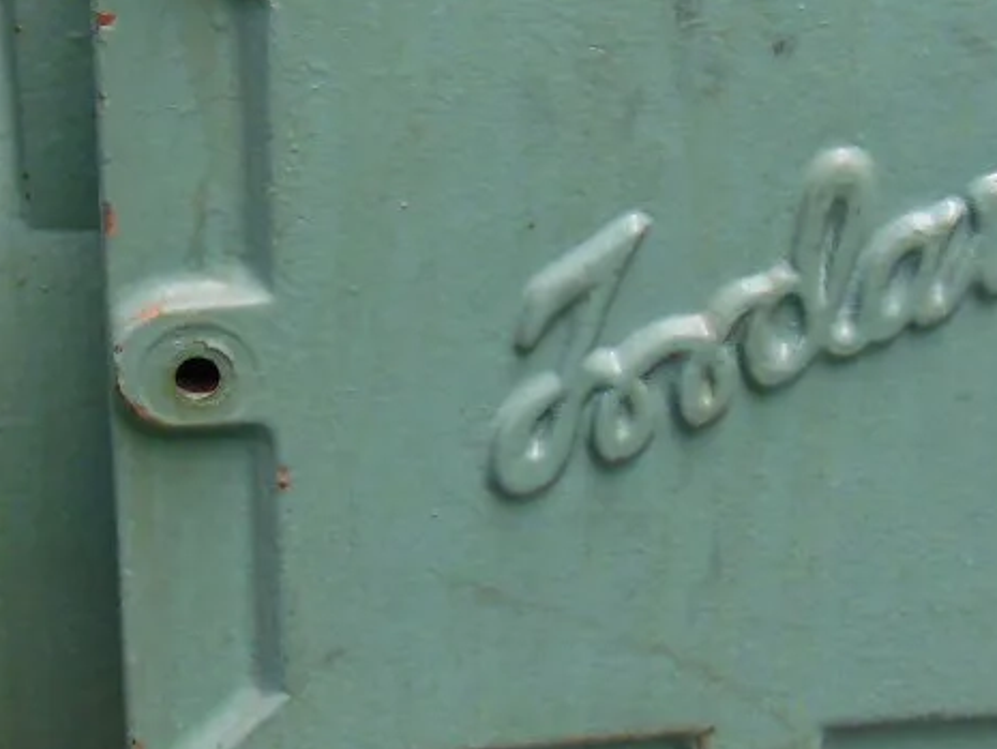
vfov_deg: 16.8
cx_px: 433
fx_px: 2478
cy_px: 9
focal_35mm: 86
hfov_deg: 22.7
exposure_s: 1/30
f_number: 3.5
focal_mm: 4.5
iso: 400
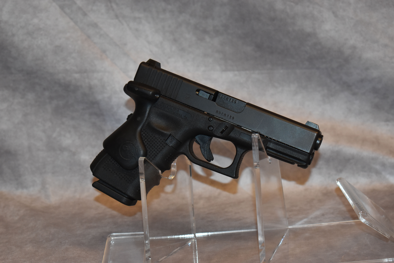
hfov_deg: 24.6
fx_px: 903
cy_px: 132
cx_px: 197
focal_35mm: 82
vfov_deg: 16.6
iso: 1250
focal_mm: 55
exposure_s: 1/160
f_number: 5.6
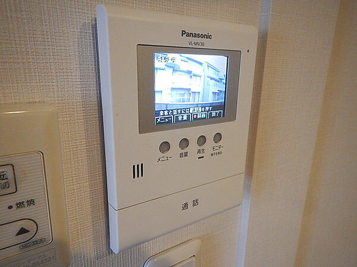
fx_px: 248
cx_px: 178
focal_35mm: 24
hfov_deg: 71.6
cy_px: 134
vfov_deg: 56.8
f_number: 2.8
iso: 400
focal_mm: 4.3
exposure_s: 1/30
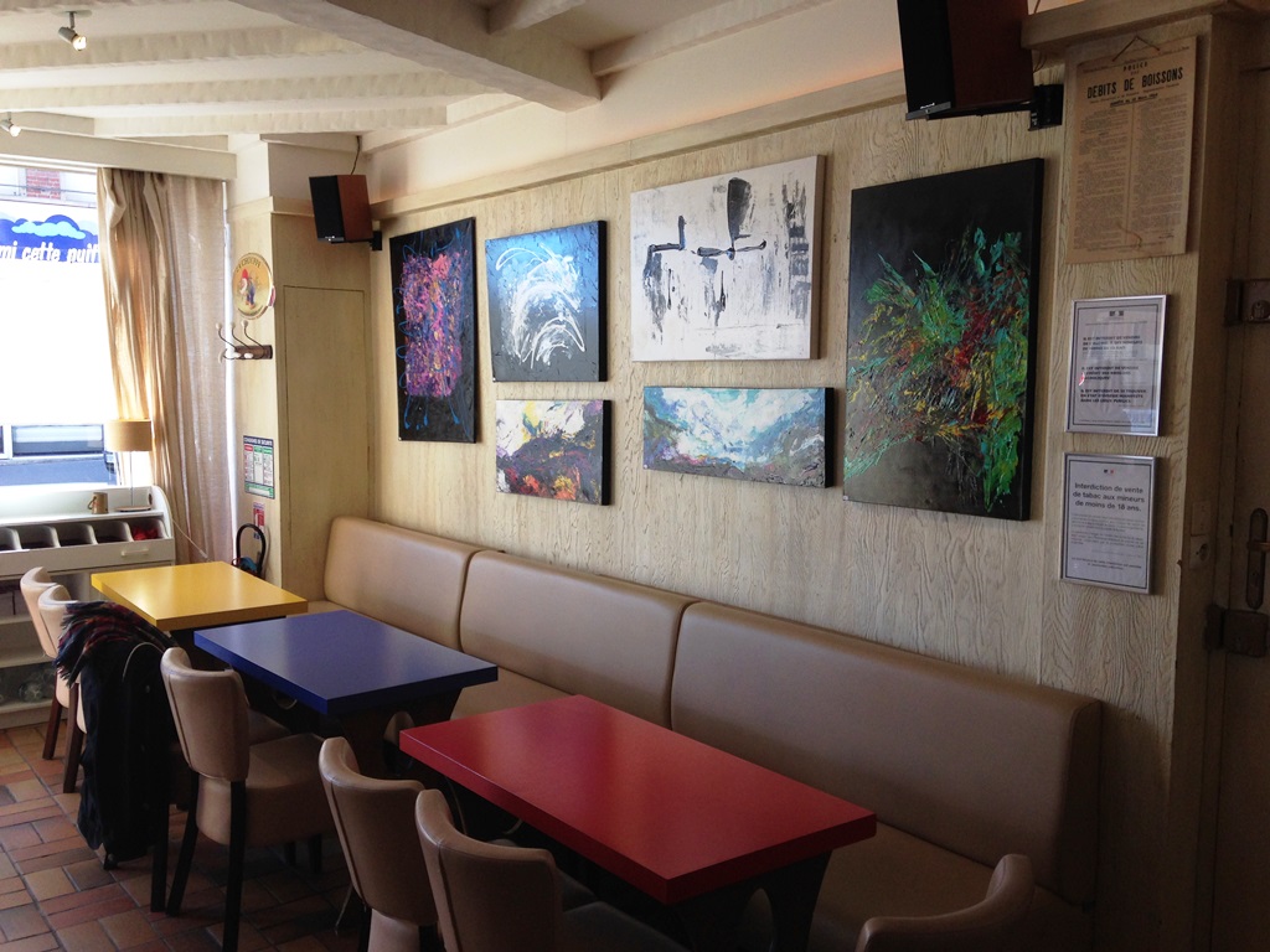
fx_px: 1211
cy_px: 476
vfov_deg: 42.9
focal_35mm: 33
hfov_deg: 55.4
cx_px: 635
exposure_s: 1/120
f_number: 2.4
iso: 80
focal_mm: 4.12
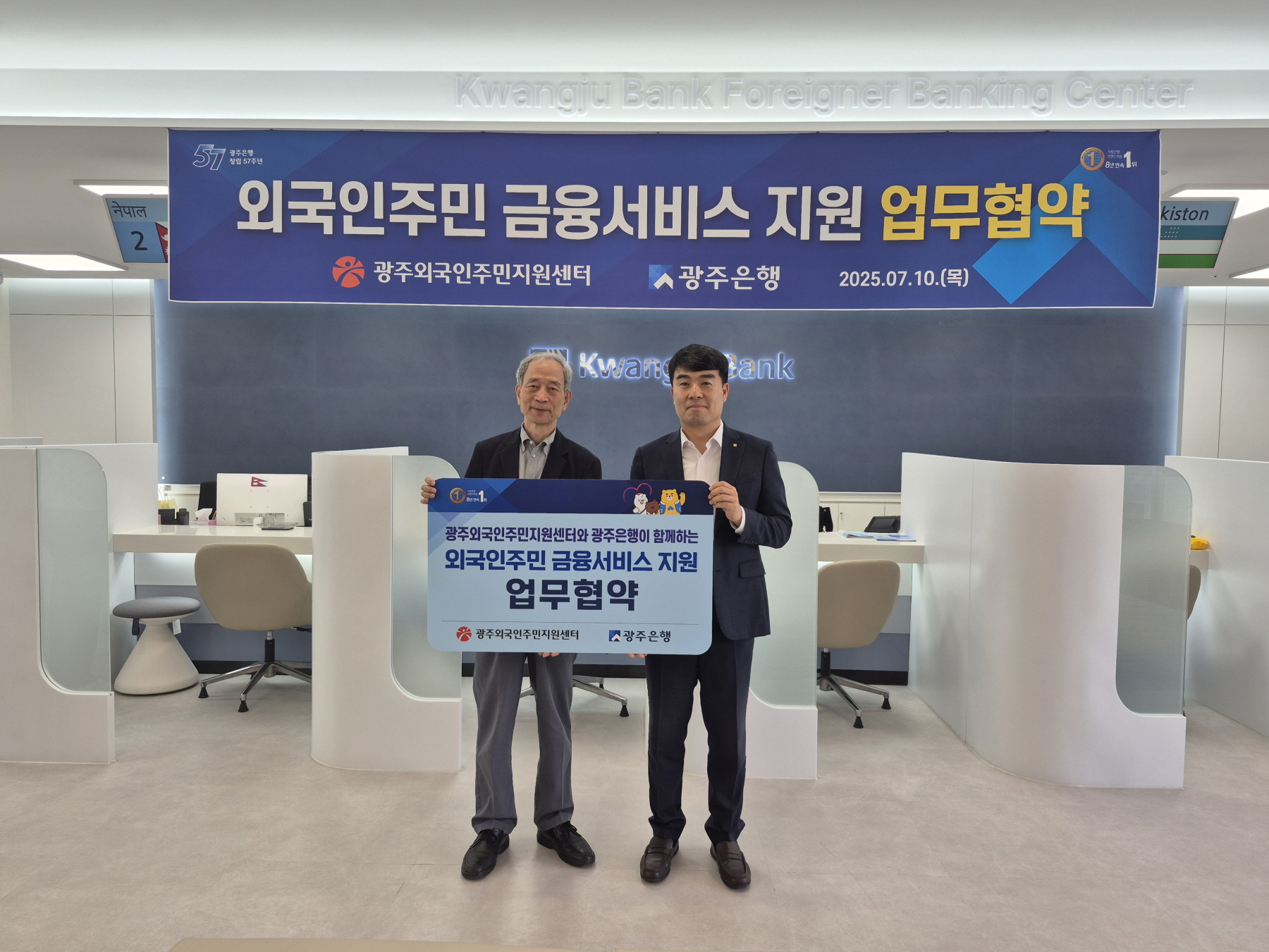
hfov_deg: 73.9
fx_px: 843
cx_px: 634
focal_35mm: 23
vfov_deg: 58.9
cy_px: 476
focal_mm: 5.4
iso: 32
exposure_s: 1/120
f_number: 1.8
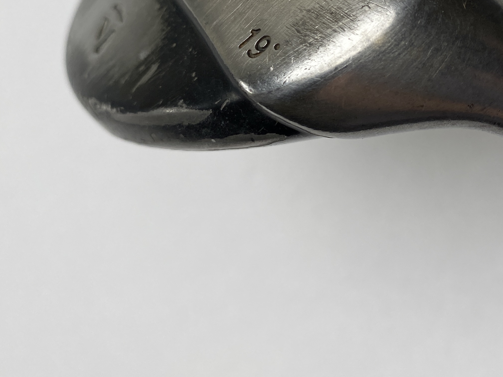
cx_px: 439
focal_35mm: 52
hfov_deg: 35.0
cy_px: 56
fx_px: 756
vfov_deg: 27.3
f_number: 1.8
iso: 32
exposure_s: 1/426
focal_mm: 4.25
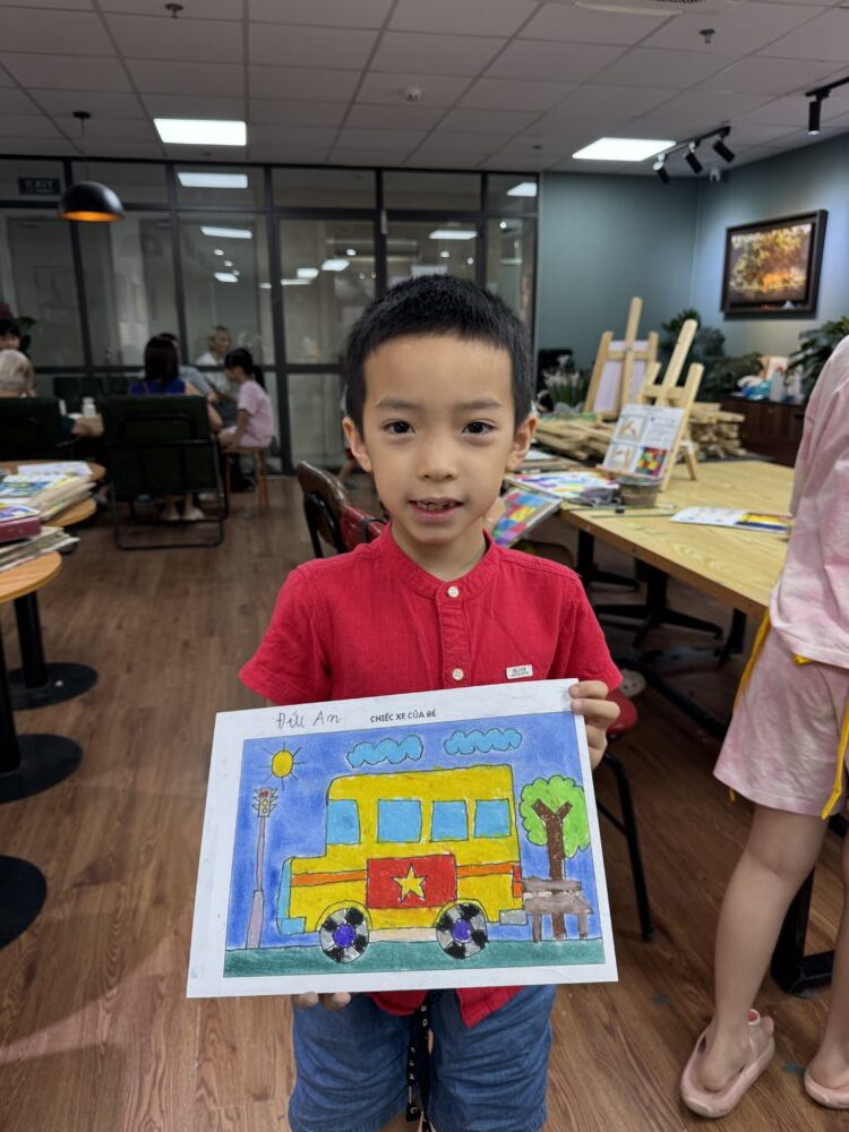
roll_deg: +0.1
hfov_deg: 56.8
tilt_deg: -14.7
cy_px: 566
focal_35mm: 24
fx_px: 785
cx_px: 424
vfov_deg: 71.6
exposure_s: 1/100
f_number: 1.78
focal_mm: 6.76
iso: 100
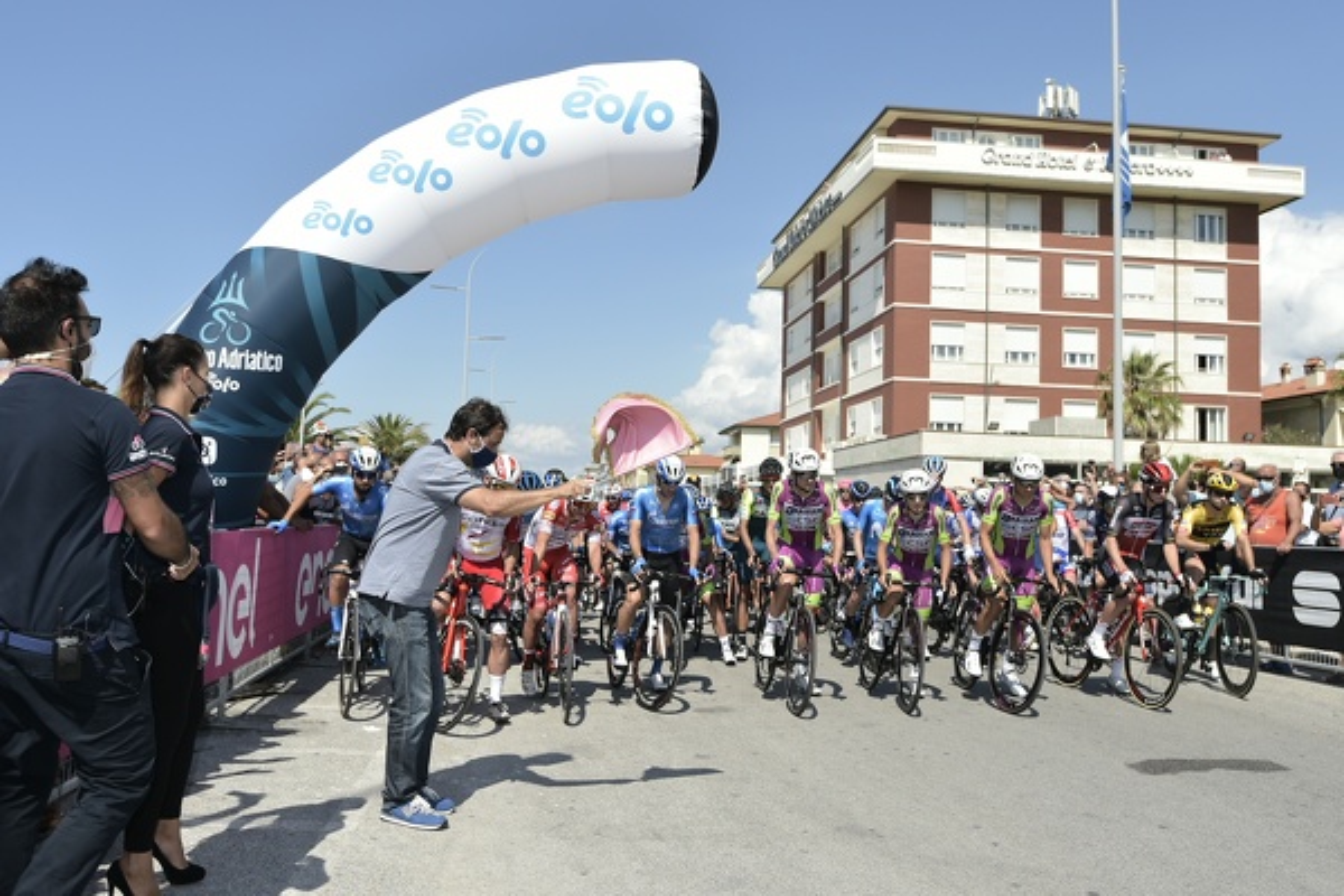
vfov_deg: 45.0
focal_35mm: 29
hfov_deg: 63.7
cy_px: 448
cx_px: 672
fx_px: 1083
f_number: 5
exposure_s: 1/1600
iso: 250
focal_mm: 29
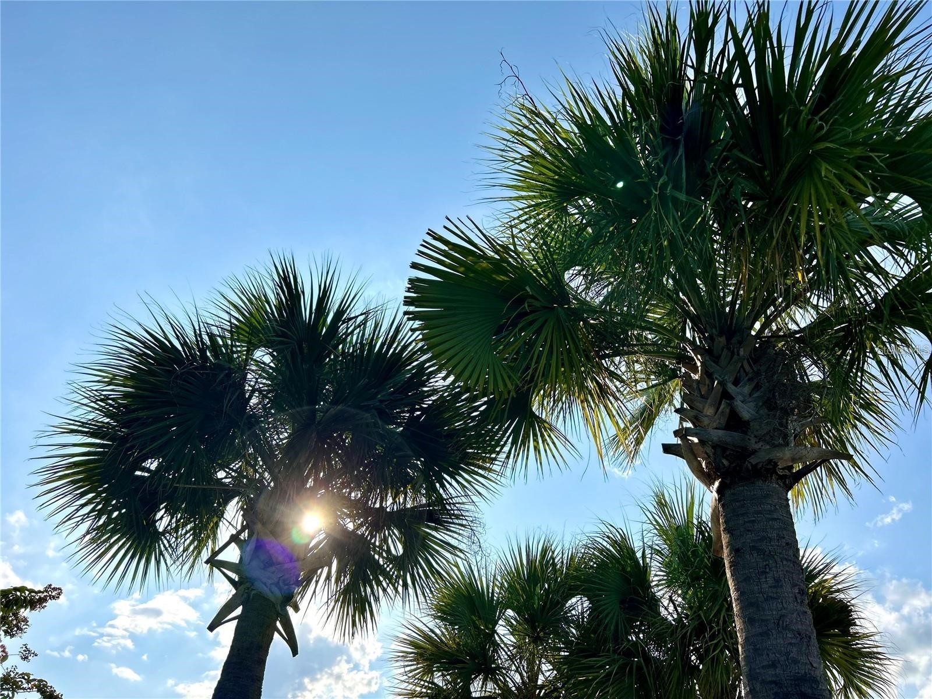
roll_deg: -4.9
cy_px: 350
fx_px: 700
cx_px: 466
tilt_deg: +38.6
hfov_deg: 67.3
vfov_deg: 53.1
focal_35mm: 26
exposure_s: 1/6579
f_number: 1.5
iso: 50
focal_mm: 5.7
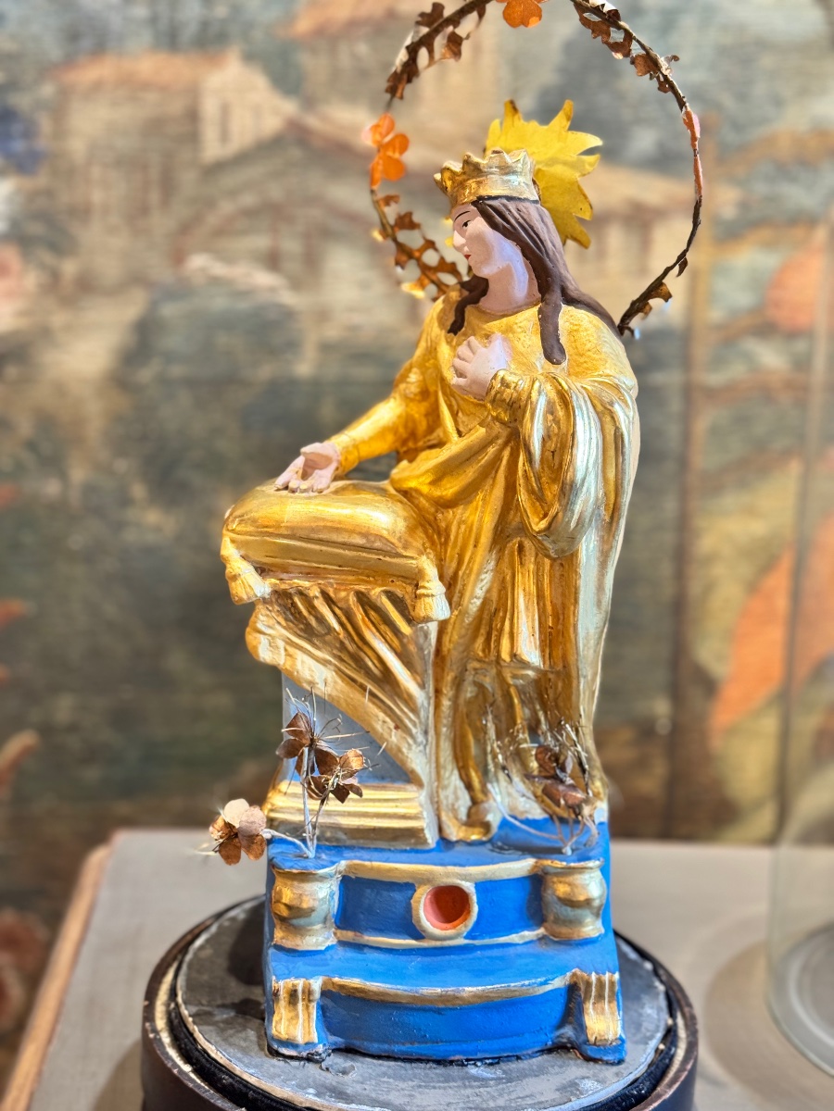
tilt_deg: -13.7
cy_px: 556
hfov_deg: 30.3
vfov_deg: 39.7
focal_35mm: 48
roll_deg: -1.9
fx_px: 1542
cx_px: 417
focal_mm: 6.76
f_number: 1.78
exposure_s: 1/50
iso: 200
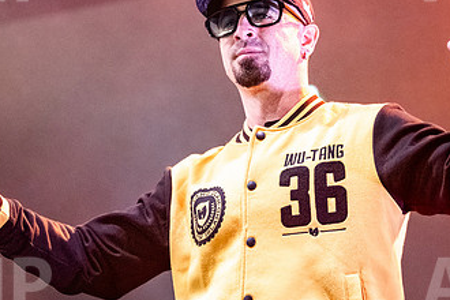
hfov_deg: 11.4
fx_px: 2250
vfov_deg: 7.6
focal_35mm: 180
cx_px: 268
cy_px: 63
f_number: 2.8
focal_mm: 80
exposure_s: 1/640
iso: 2500
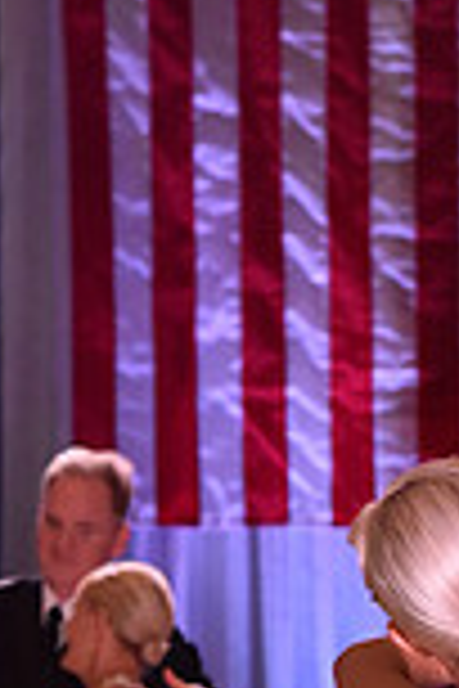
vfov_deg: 6.2
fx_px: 6215
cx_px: 551
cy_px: 1124
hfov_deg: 4.2
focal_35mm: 325
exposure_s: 1/320
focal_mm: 86
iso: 2500
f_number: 7.1
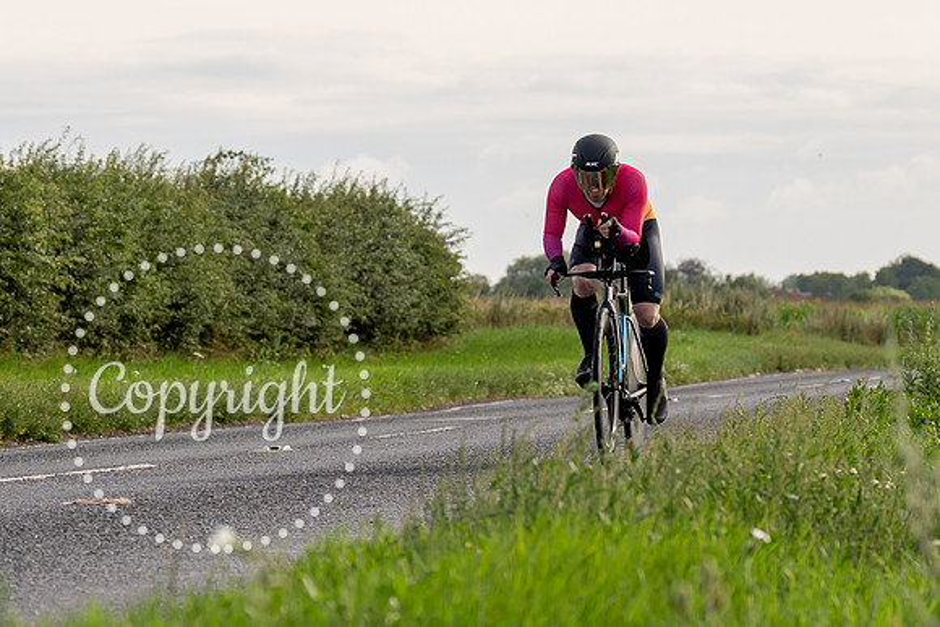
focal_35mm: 189
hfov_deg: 10.9
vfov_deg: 7.3
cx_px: 452
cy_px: 417
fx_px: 4938
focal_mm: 70
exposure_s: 1/1000
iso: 160
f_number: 4
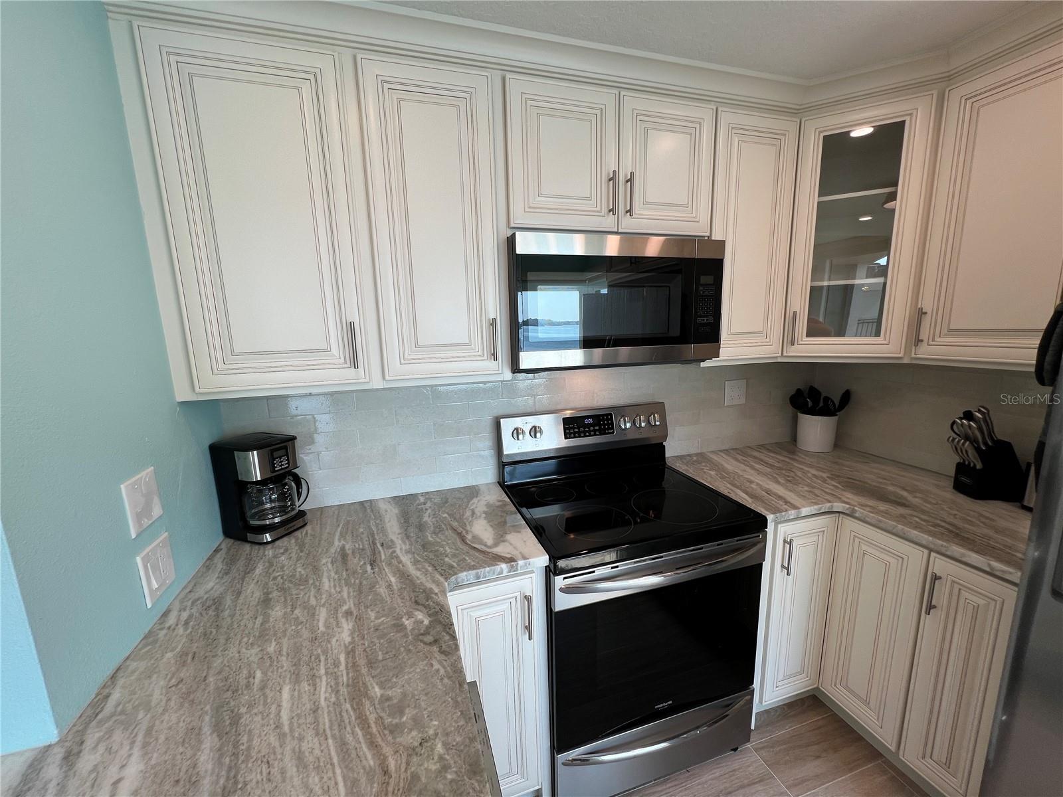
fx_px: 399
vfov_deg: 89.9
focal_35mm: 13
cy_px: 398
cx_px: 532
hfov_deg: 106.2
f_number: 1.8
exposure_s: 1/132
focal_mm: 1.57
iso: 32
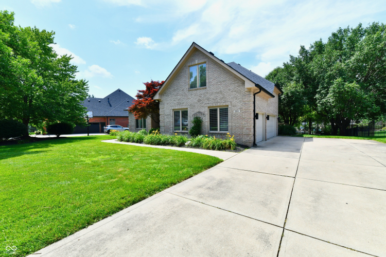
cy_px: 128
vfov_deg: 73.7
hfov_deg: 96.7
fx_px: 172
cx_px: 193
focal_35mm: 16
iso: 640
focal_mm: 16
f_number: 10
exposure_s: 1/400
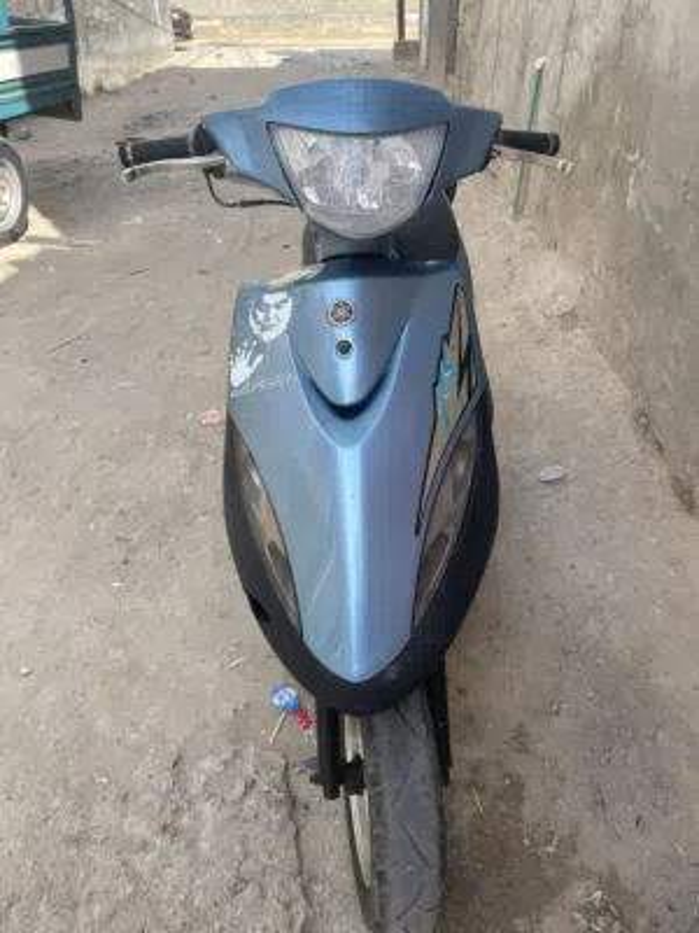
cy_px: 466
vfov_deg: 69.4
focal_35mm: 25
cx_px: 350
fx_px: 673
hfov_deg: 54.9
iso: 32
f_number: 1.6
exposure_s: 1/962
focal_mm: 5.1
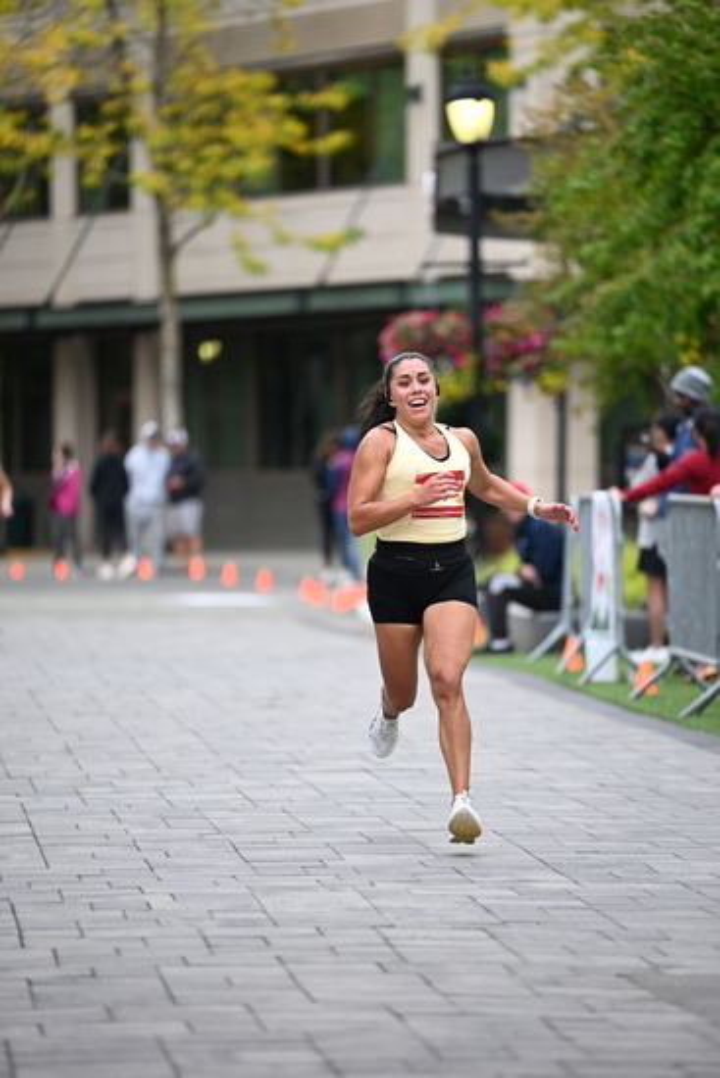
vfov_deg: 10.3
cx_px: 360
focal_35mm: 200
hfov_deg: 6.9
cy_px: 539
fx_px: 5996
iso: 1000
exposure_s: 1/1600
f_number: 2.8
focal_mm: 200
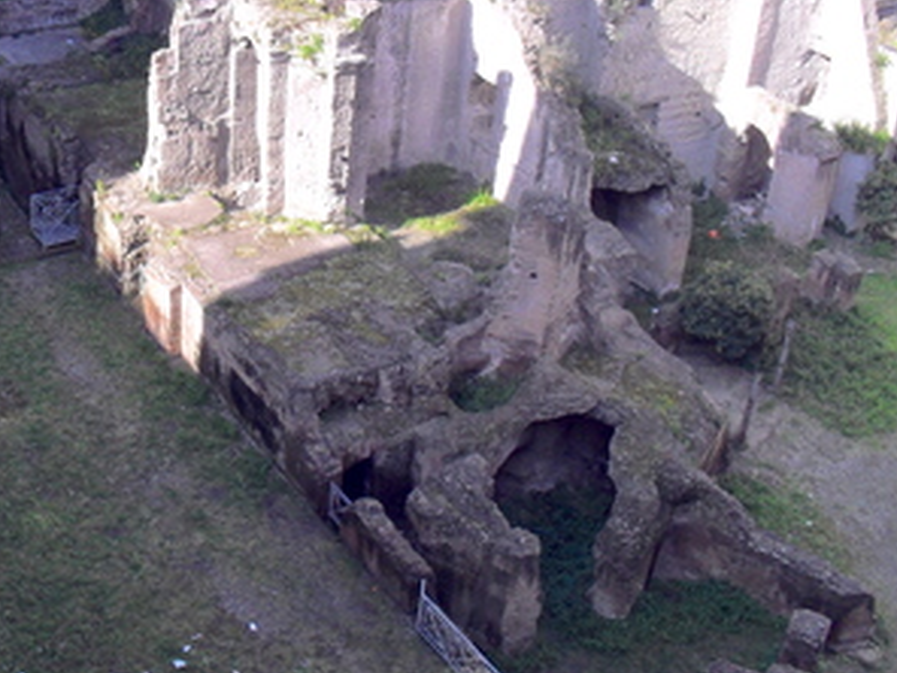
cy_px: 206
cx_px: 261
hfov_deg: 36.2
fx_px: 1347
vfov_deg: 27.8
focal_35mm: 52
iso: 100
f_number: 3.2
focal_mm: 6.3
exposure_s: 1/500
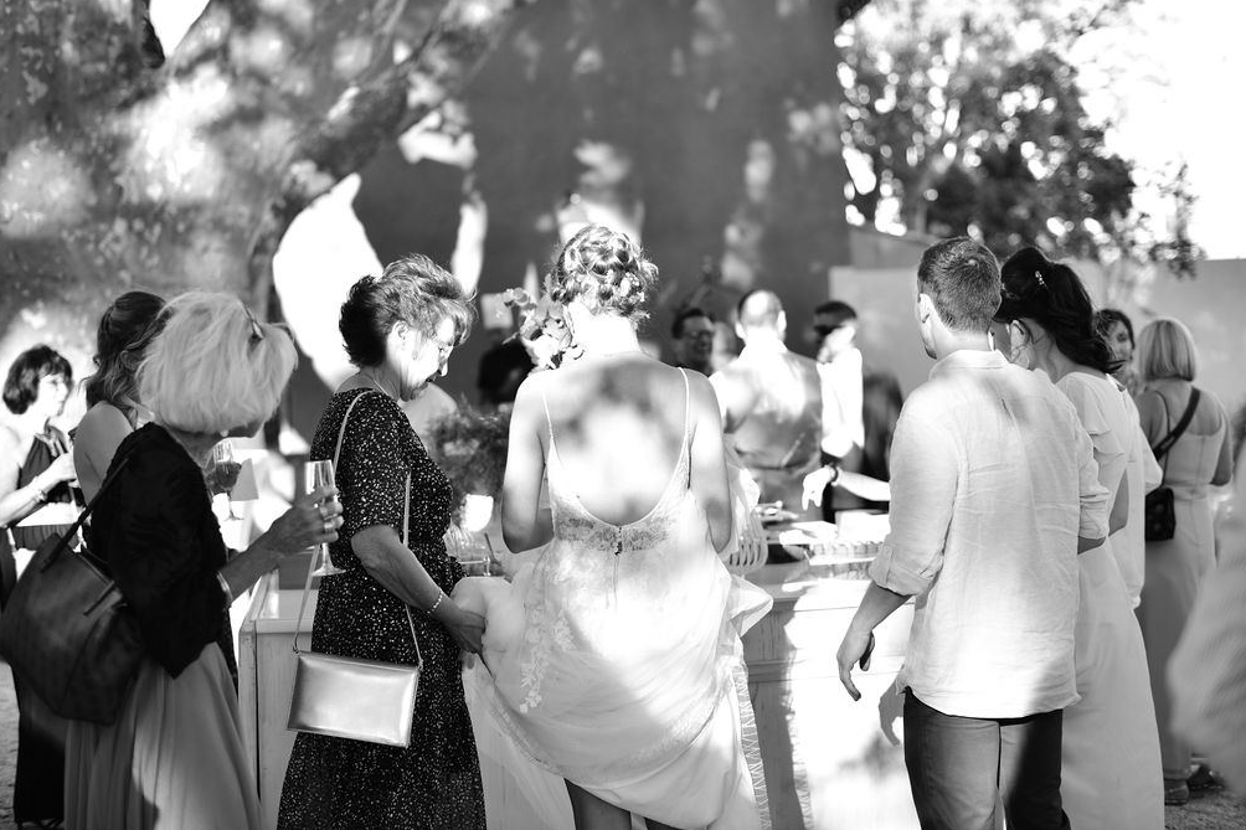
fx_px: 1765
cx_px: 619
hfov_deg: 38.9
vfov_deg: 26.5
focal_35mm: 51
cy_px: 408
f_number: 2.5
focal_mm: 50
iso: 100
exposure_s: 1/400
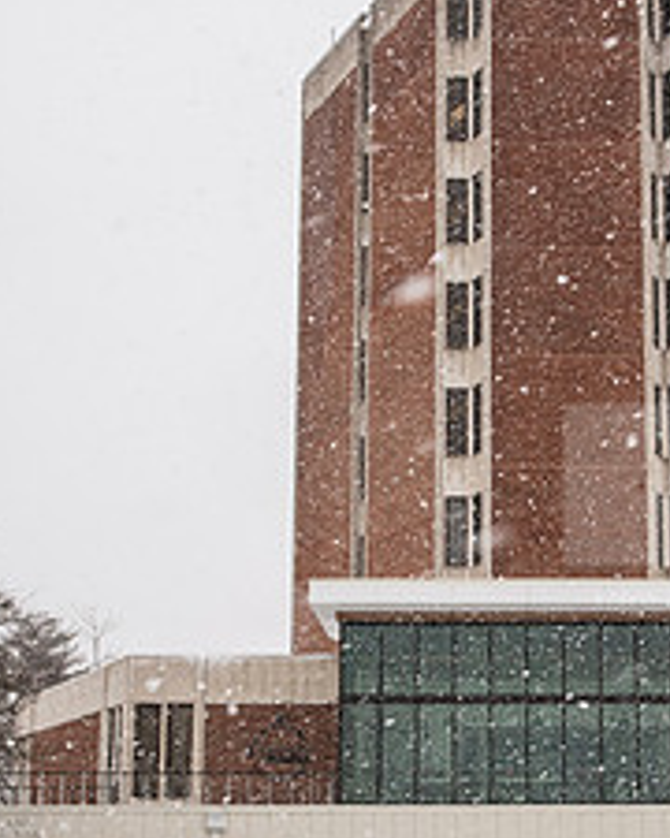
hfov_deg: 25.1
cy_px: 637
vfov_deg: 30.9
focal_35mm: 60
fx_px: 1487
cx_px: 506
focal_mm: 32
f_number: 8
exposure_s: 1/640
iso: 640
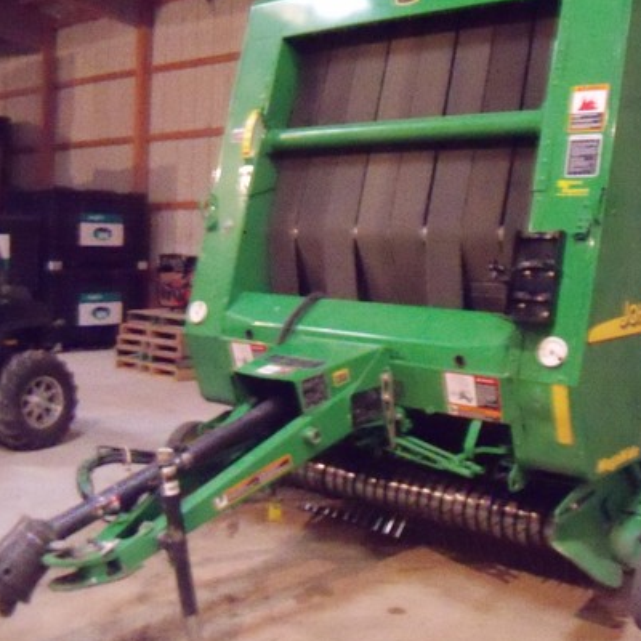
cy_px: 322
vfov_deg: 40.0
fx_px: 880
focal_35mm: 42
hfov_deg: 39.9
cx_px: 383
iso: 1600
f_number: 3.5
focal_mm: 6.2
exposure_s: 1/8
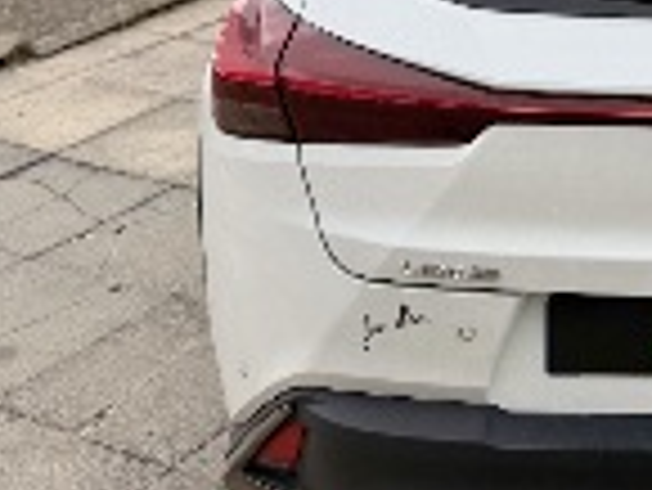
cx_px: 701
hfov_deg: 26.2
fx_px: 1301
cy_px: 45
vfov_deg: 20.9
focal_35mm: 69
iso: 80
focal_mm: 6.76
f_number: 1.78
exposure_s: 1/1075
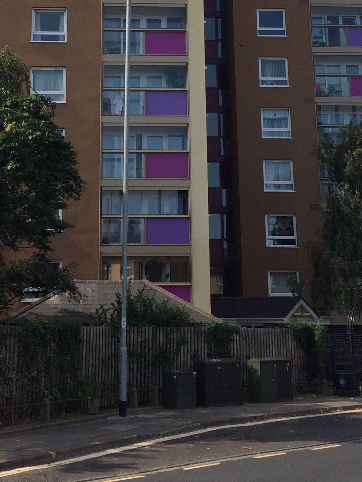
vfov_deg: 28.5
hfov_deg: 22.5
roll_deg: +0.3
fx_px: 906
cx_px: 132
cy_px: 37
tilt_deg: +16.9
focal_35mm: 65
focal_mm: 4.15
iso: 32
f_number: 2.2
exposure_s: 1/1786
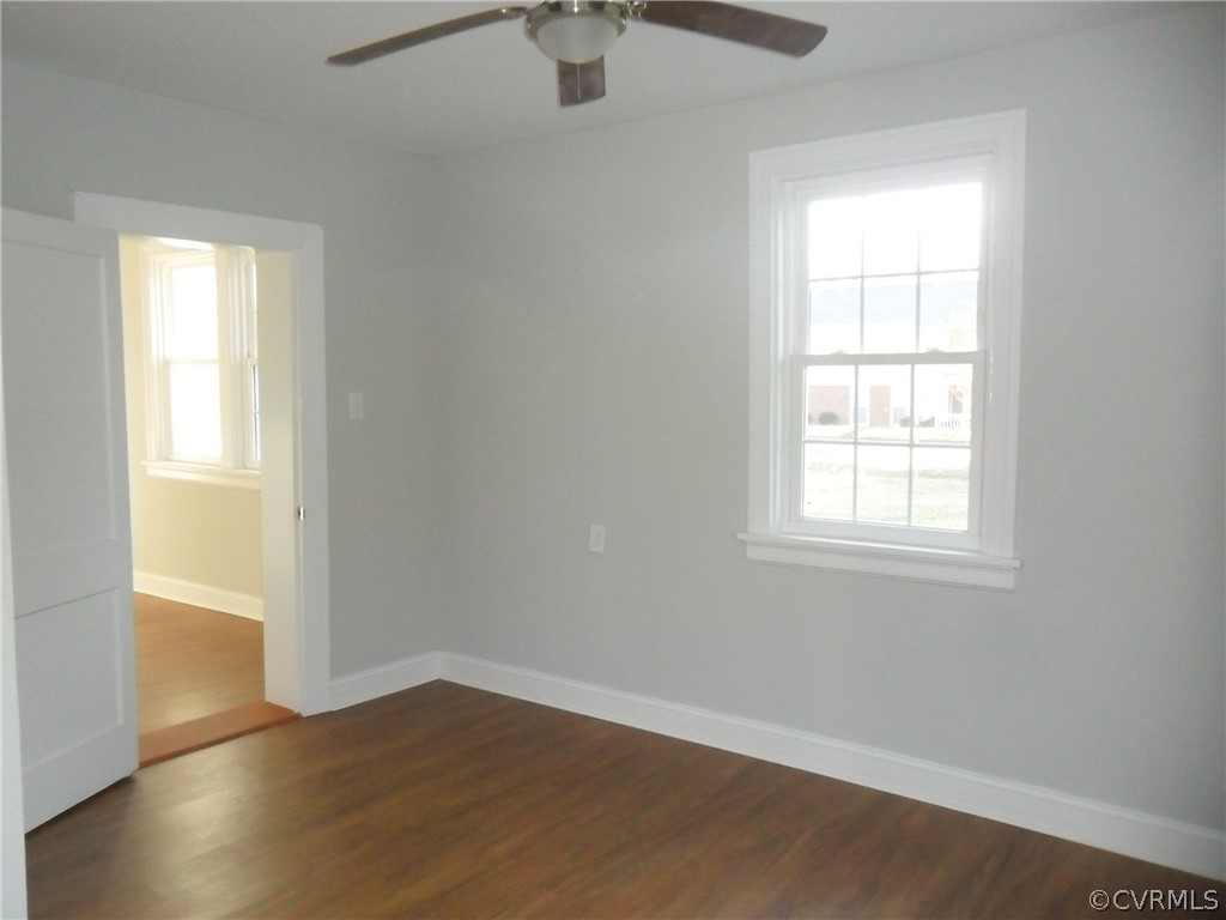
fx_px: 956
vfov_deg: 51.4
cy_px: 460
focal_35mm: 27
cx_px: 613
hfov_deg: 65.3
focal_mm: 4.9
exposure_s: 1/45
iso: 400
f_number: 3.5
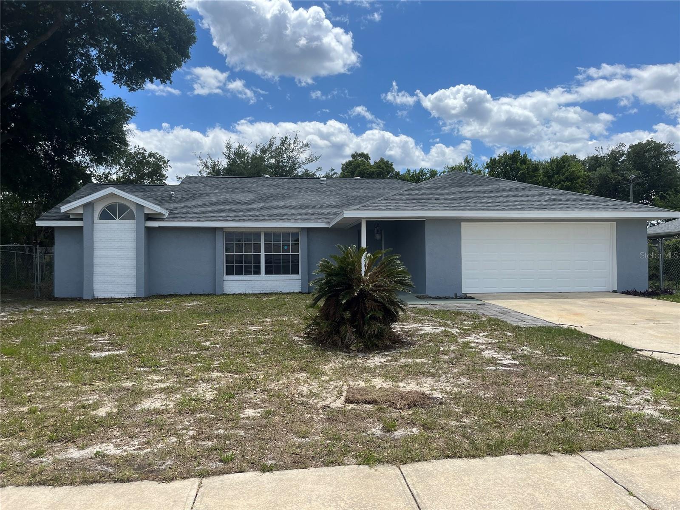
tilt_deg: +0.9
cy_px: 255
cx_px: 340
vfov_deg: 53.1
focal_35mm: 26
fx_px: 511
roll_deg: +0.4
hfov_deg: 67.3
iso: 50
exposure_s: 1/4016
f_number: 1.6
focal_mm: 5.1
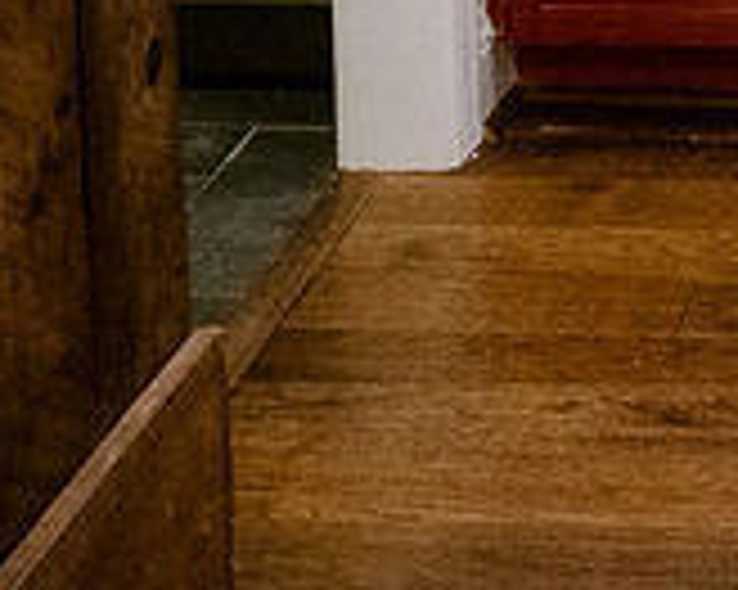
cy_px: -899
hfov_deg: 12.1
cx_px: 1386
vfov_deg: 9.4
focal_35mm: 144
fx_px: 3143
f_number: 2.8
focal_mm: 24
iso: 5000
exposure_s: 1/200
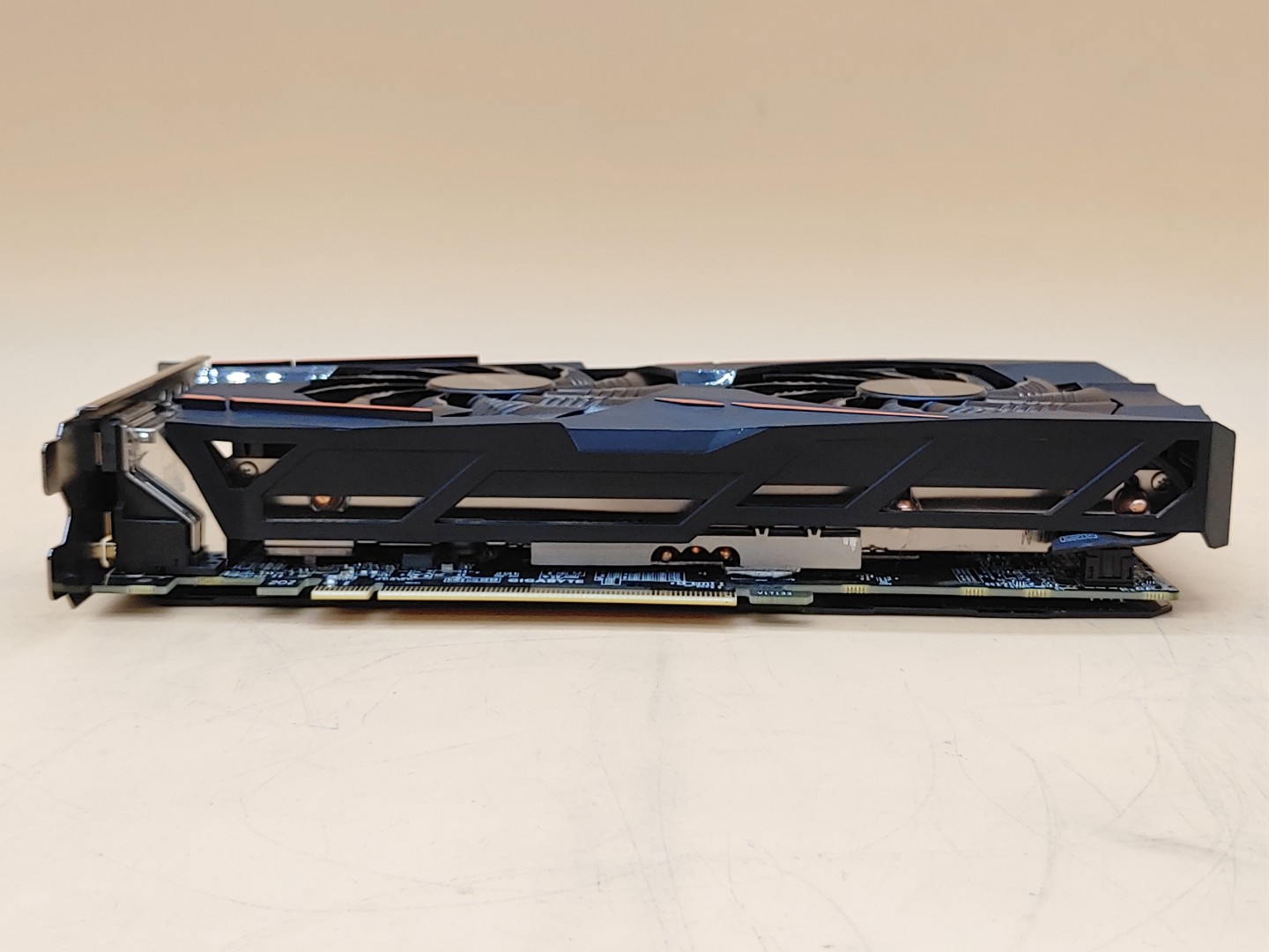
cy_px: 476
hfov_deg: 41.2
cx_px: 634
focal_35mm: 46
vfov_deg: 31.5
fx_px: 1686
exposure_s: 1/99
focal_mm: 4.36
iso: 50
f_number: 1.8
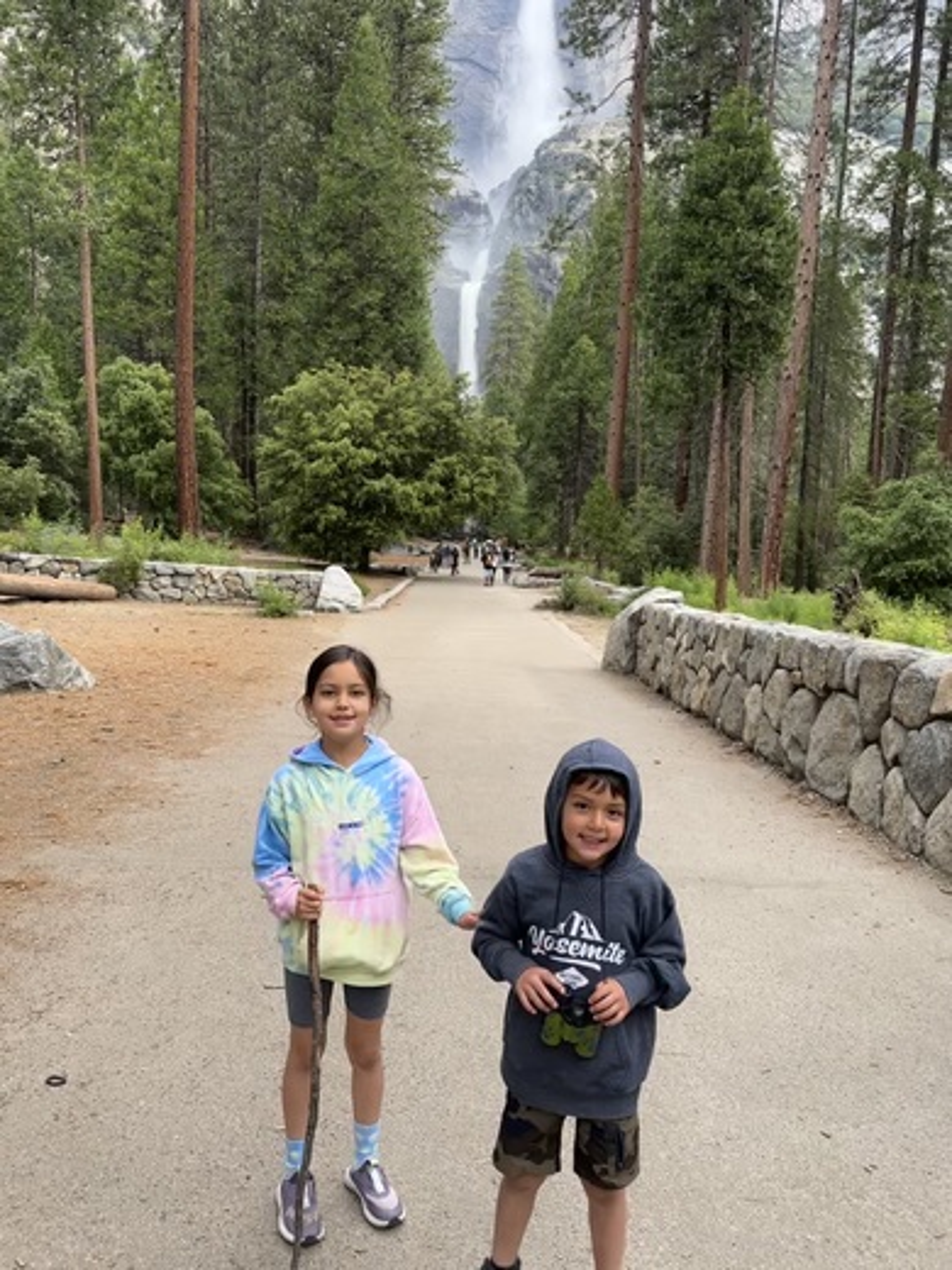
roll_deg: -2.5
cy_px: 635
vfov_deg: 71.6
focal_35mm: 24
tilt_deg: -6.5
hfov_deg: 56.8
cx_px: 476
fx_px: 880
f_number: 1.78
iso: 80
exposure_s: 1/558
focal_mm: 6.86
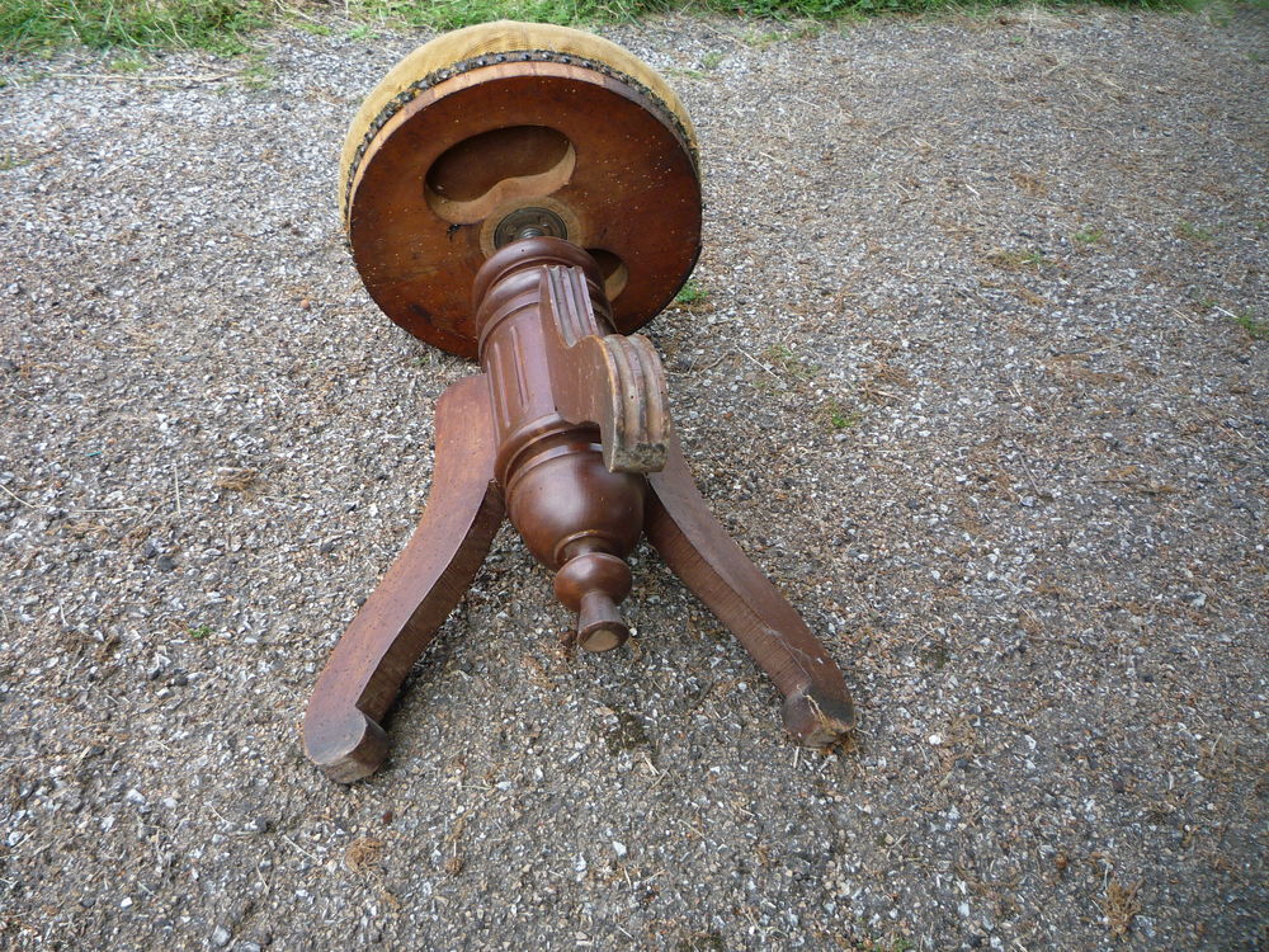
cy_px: 476
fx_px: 1100
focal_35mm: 30
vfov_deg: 46.8
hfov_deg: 60.0
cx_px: 634
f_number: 4
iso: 100
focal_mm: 5.2
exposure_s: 1/100
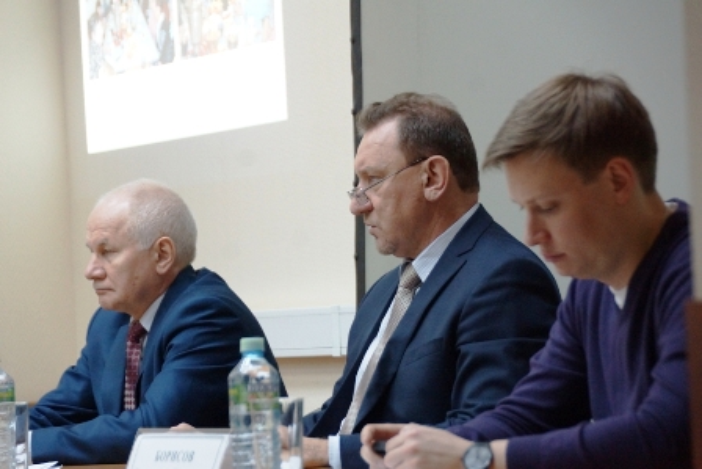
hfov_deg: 12.4
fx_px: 3218
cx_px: 351
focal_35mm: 165
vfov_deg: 8.3
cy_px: 234
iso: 2000
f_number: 5.6
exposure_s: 1/80
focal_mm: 110
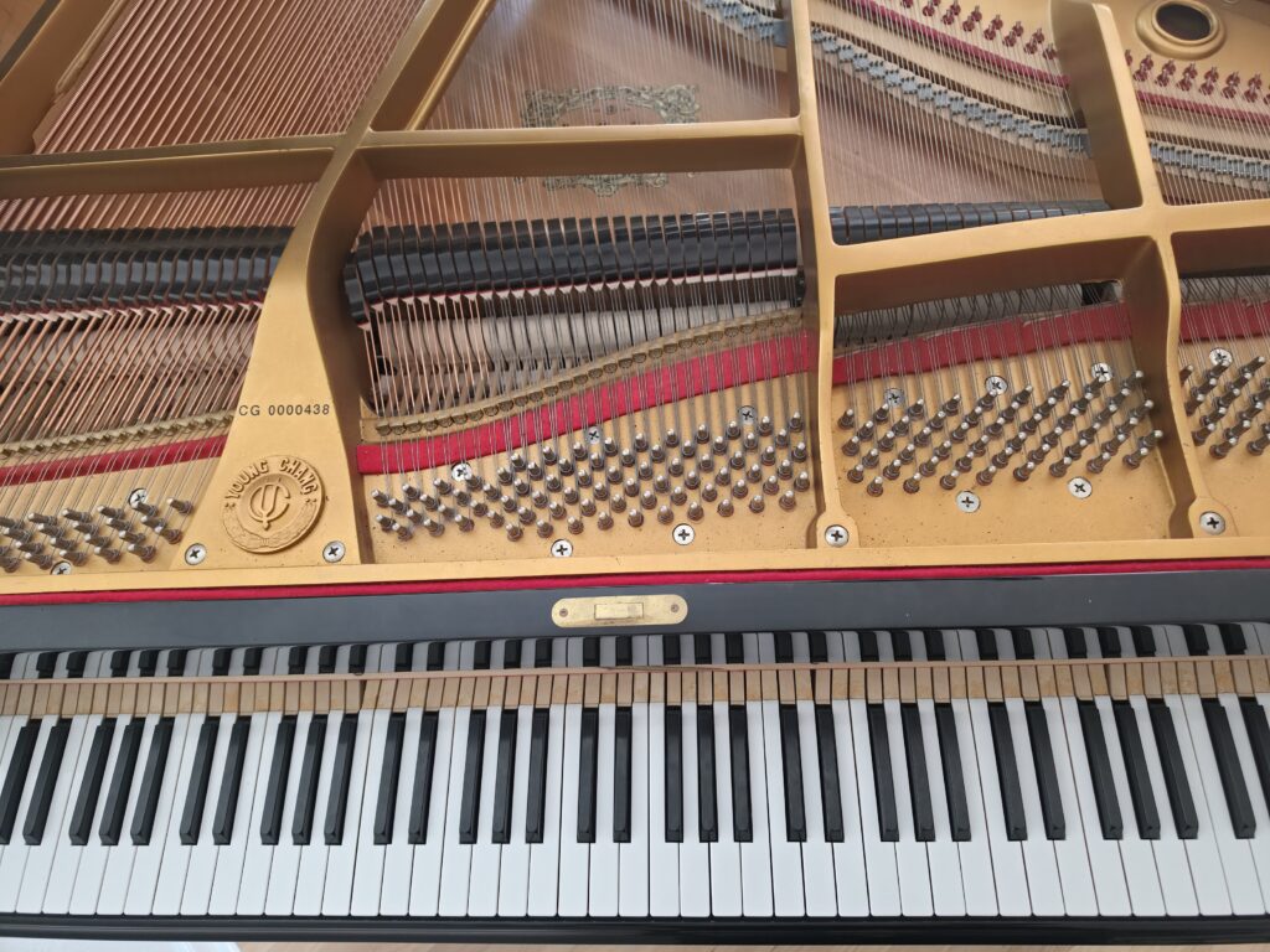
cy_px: 476
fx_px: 844
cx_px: 635
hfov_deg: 73.9
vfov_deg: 58.9
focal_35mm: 23
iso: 125
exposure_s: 1/60
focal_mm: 6.5
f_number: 1.4
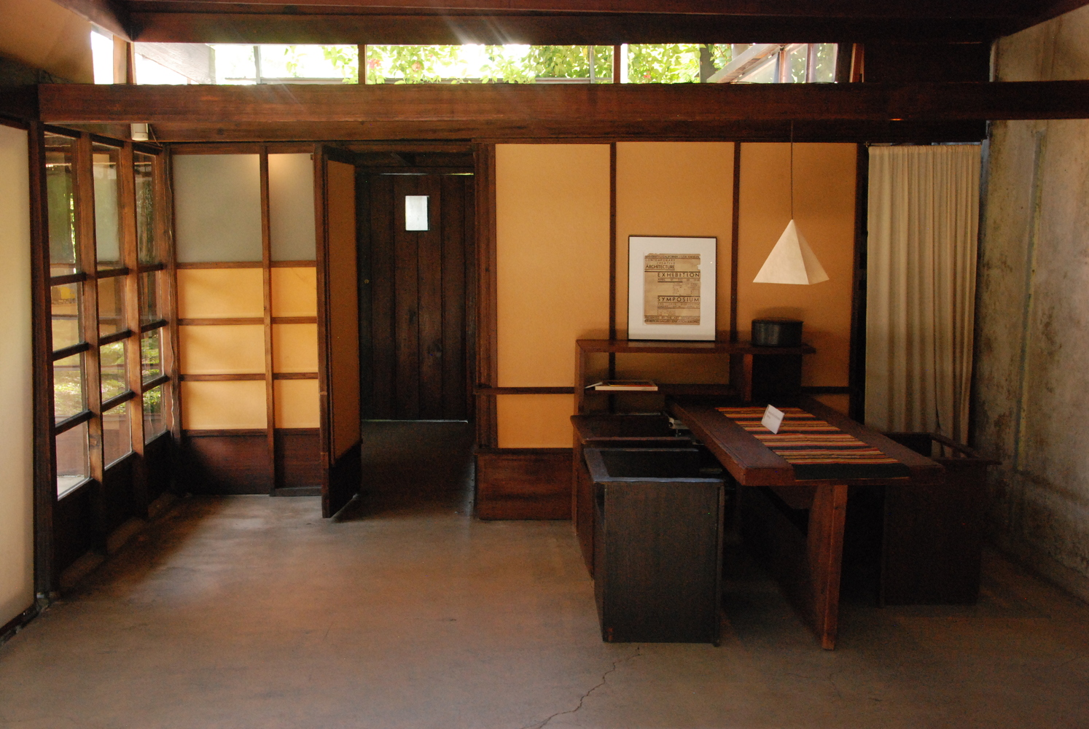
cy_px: 364
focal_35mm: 38
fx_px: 1136
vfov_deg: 35.6
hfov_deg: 51.2
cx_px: 544
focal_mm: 25
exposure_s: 1/100
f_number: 5
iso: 1600
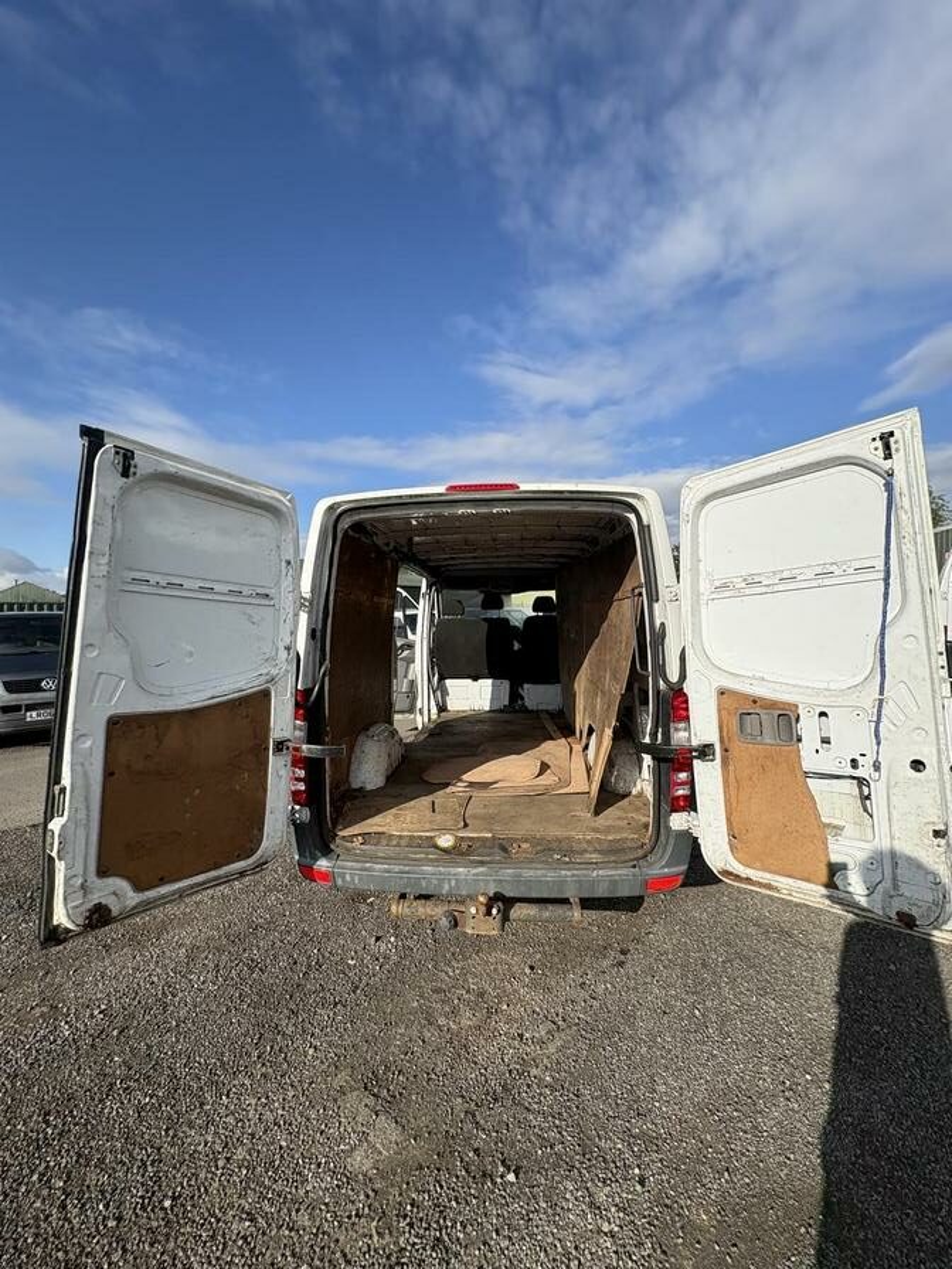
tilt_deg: +9.7
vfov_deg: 102.1
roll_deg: -1.1
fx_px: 513
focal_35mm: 14
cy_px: 634
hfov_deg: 85.7
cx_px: 476
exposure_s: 1/1567
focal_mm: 2.22
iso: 50
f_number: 2.2
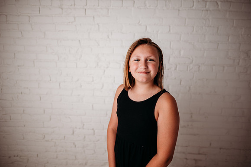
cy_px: 84
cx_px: 126
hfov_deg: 73.7
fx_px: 167
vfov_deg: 53.2
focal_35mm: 24
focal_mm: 24
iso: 100
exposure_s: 1/200
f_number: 2
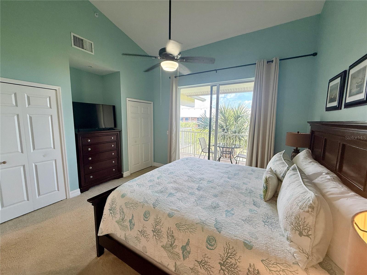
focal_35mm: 14
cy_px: 138
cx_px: 184
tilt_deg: -6.0
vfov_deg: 85.7
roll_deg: -0.6
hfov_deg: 102.1
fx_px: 148
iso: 125
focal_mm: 2.22
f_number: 2.2
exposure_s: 1/120
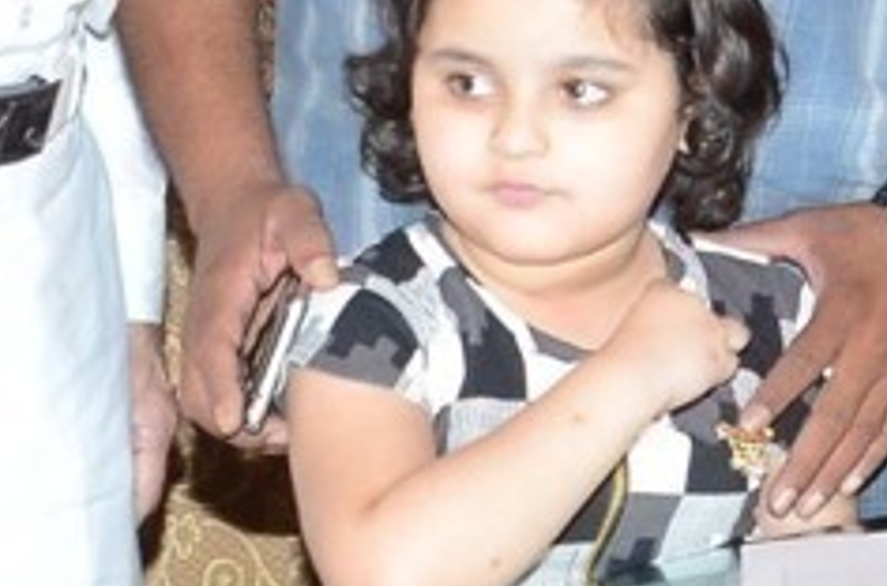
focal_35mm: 191
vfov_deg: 7.0
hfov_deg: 10.1
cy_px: -430
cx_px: 1657
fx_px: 4682
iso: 500
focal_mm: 25
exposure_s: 1/125
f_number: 5.6
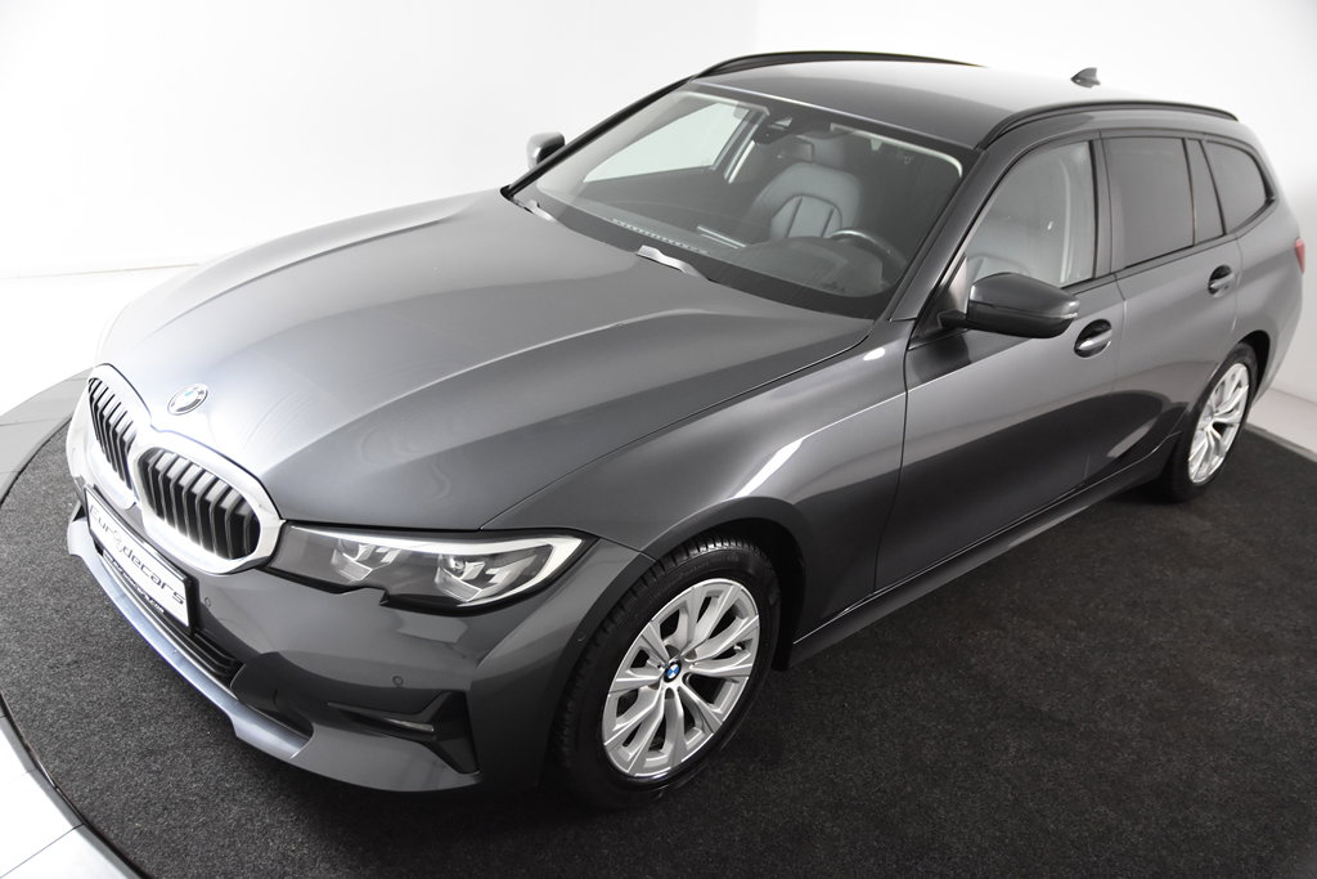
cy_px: 440
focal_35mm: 33
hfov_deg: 57.2
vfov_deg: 40.0
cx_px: 658
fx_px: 1207
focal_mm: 22
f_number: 3.5
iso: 1600
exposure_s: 1/50
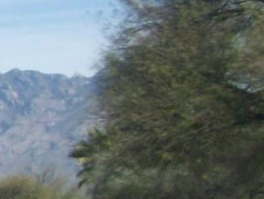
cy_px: 51
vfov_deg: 6.8
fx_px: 1664
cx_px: -512
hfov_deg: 7.9
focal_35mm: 218
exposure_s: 1/317
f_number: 5.5
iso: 64
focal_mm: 5.7
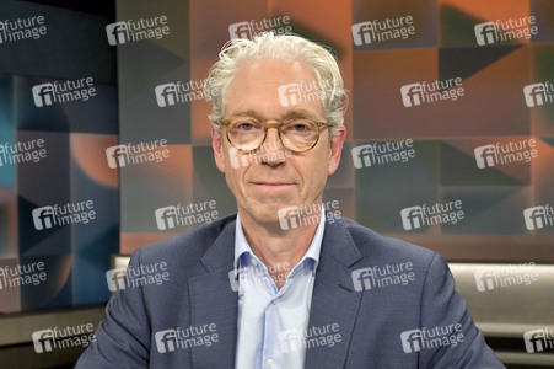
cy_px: 184
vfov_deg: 41.1
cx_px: 277
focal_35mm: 32
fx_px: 492
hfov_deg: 58.8
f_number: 6.3
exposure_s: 1/200
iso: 2500
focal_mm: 32
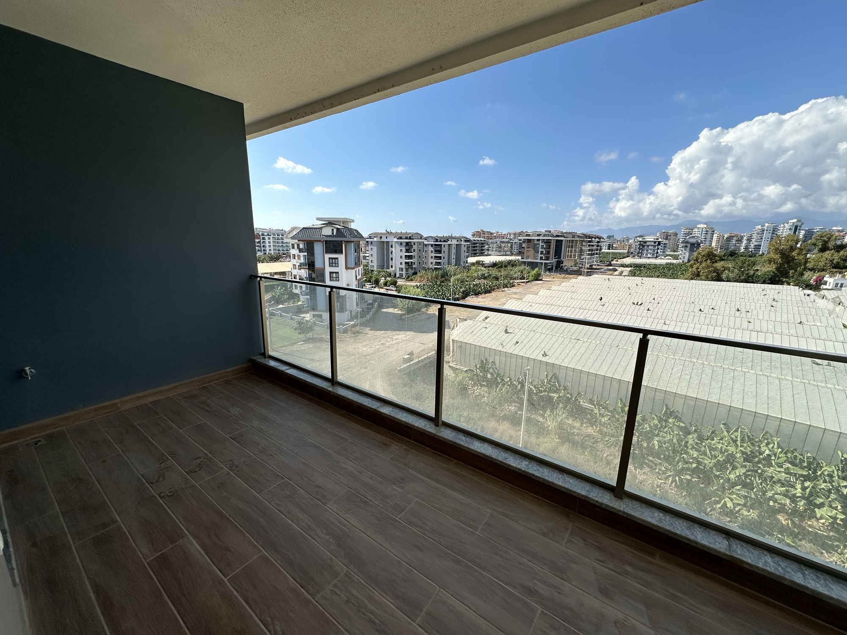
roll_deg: -0.7
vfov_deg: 85.7
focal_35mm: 14
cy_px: 318
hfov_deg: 102.1
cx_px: 424
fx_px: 343
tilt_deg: -11.9
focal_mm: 2.22
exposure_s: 1/2132
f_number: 2.2
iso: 50
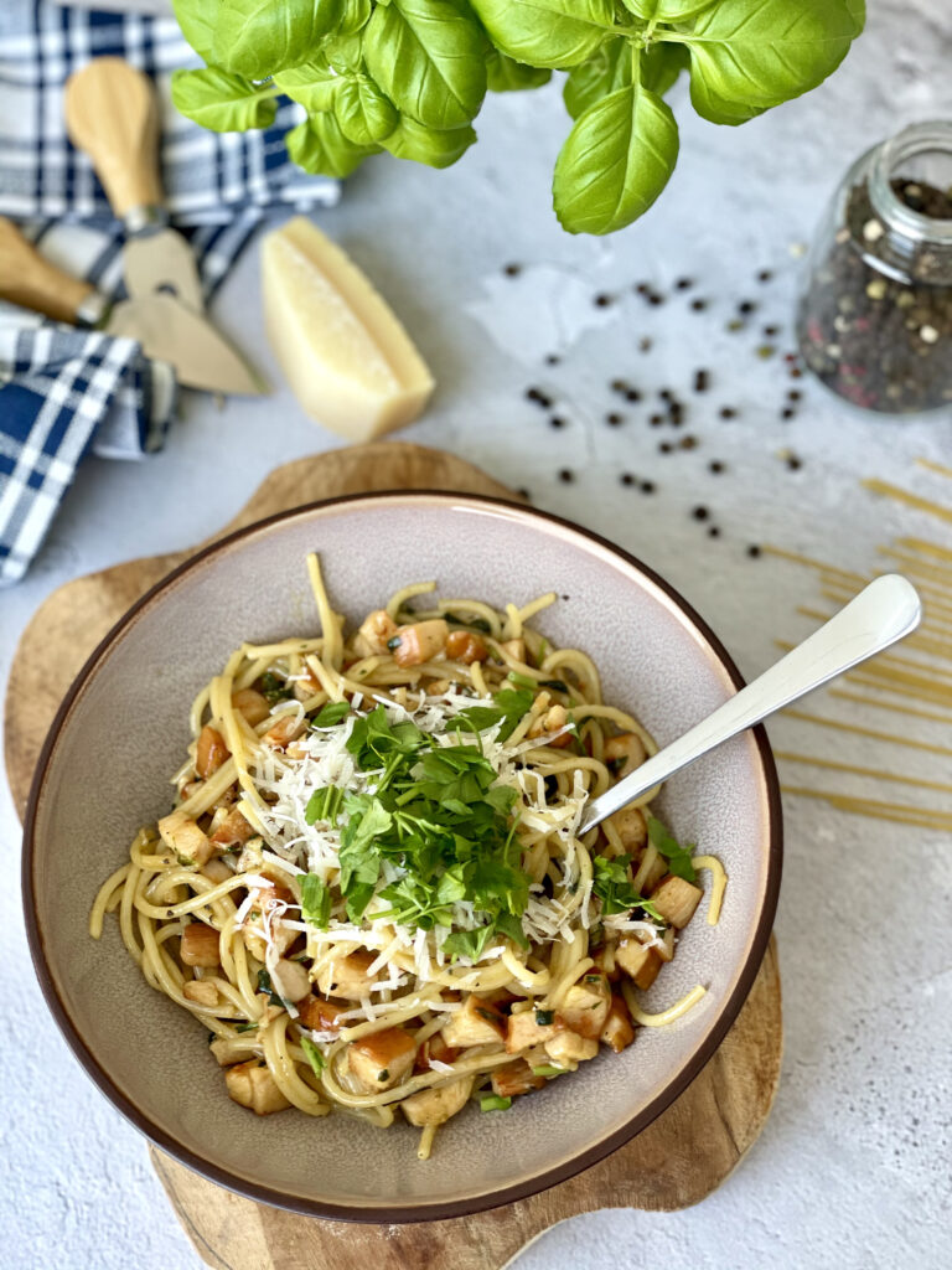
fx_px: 1907
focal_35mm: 52
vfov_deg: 36.8
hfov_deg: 28.0
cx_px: 476
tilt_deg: -65.5
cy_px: 635
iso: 64
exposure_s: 1/122
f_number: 2
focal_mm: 6
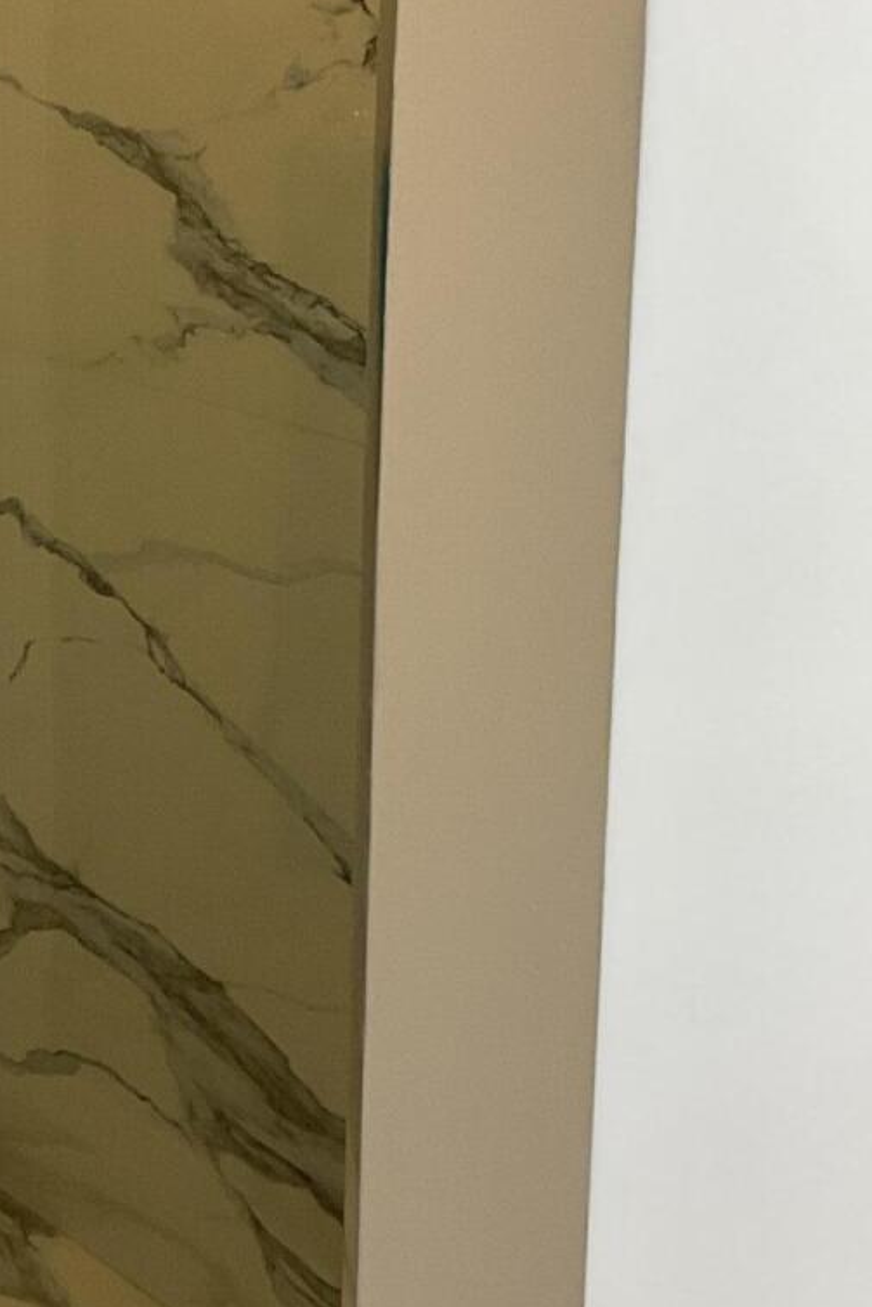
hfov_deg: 16.2
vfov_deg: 25.2
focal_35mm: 80
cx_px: -241
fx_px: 2905
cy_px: 440
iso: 50
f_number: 1.8
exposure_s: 1/60
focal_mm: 3
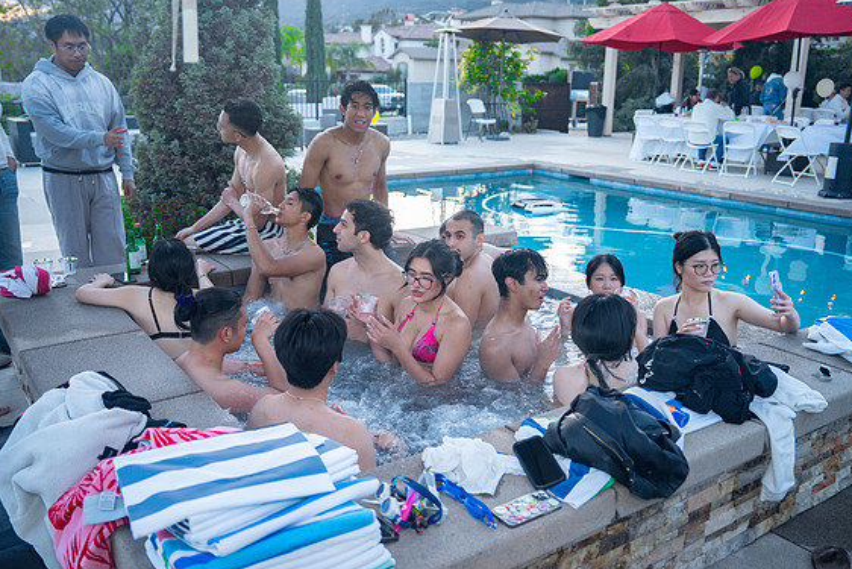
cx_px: 428
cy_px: 284
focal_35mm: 32
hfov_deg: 58.7
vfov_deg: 41.1
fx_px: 757
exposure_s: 1/160
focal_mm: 31
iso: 640
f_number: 2.8
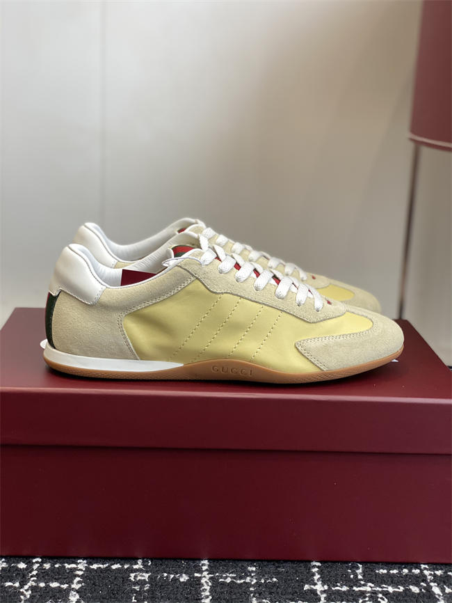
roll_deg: -3.1
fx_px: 905
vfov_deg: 36.8
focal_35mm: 52
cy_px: 302
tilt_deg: -14.2
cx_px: 226
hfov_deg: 28.0
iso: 80
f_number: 2
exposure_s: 1/122
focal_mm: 6
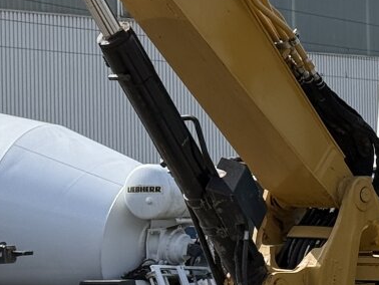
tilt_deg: +1.4
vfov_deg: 7.3
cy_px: 186
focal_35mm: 203
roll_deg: +1.6
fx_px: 2224
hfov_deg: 9.7
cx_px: 231
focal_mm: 6.76
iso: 64
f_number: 1.78
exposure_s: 1/4587
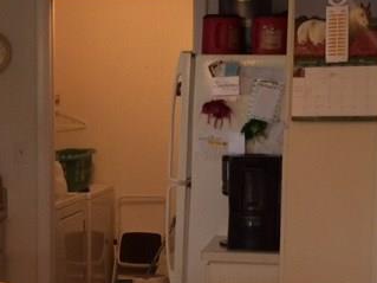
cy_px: 237
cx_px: 47
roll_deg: +0.6
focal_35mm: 93
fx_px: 1012
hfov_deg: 20.7
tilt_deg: -7.6
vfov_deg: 15.7
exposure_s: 1/30
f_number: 2.2
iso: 125
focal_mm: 4.15
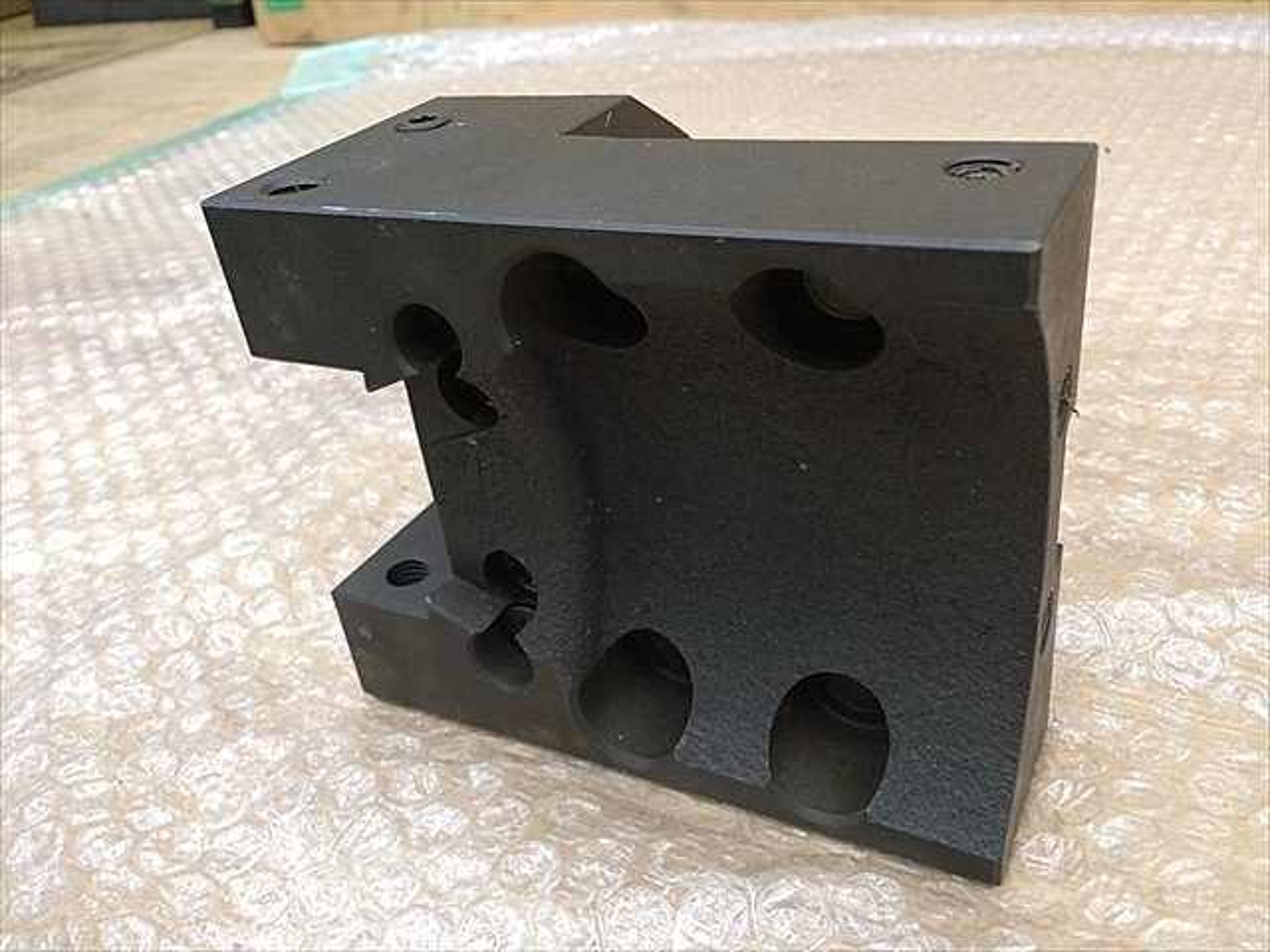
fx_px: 1064
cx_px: 635
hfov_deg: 61.7
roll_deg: +8.5
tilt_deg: -31.9
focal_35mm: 29
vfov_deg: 48.2
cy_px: 476
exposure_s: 1/30
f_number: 2.2
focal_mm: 4.15
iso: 200
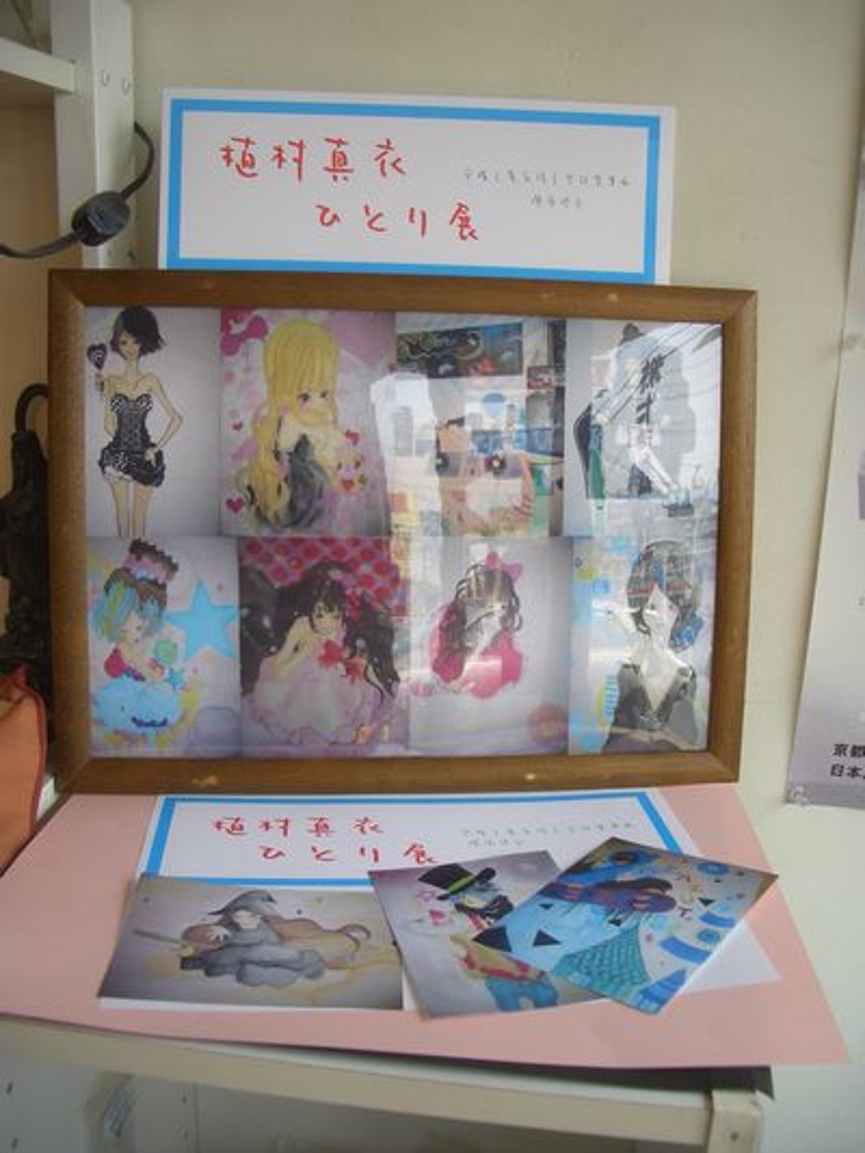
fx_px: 1166
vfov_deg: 52.6
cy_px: 576
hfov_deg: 40.7
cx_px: 432
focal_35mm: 35
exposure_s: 1/125
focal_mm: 5.8
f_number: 2.6
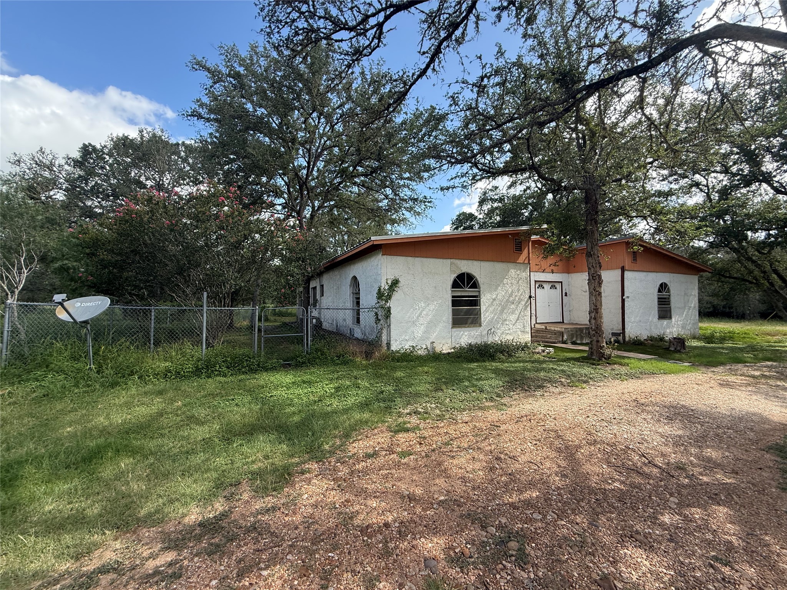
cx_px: 394
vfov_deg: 85.7
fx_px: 318
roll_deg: +0.3
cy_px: 295
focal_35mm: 14
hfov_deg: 102.1
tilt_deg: +1.6
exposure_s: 1/574
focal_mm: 2.22
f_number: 2.2
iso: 64
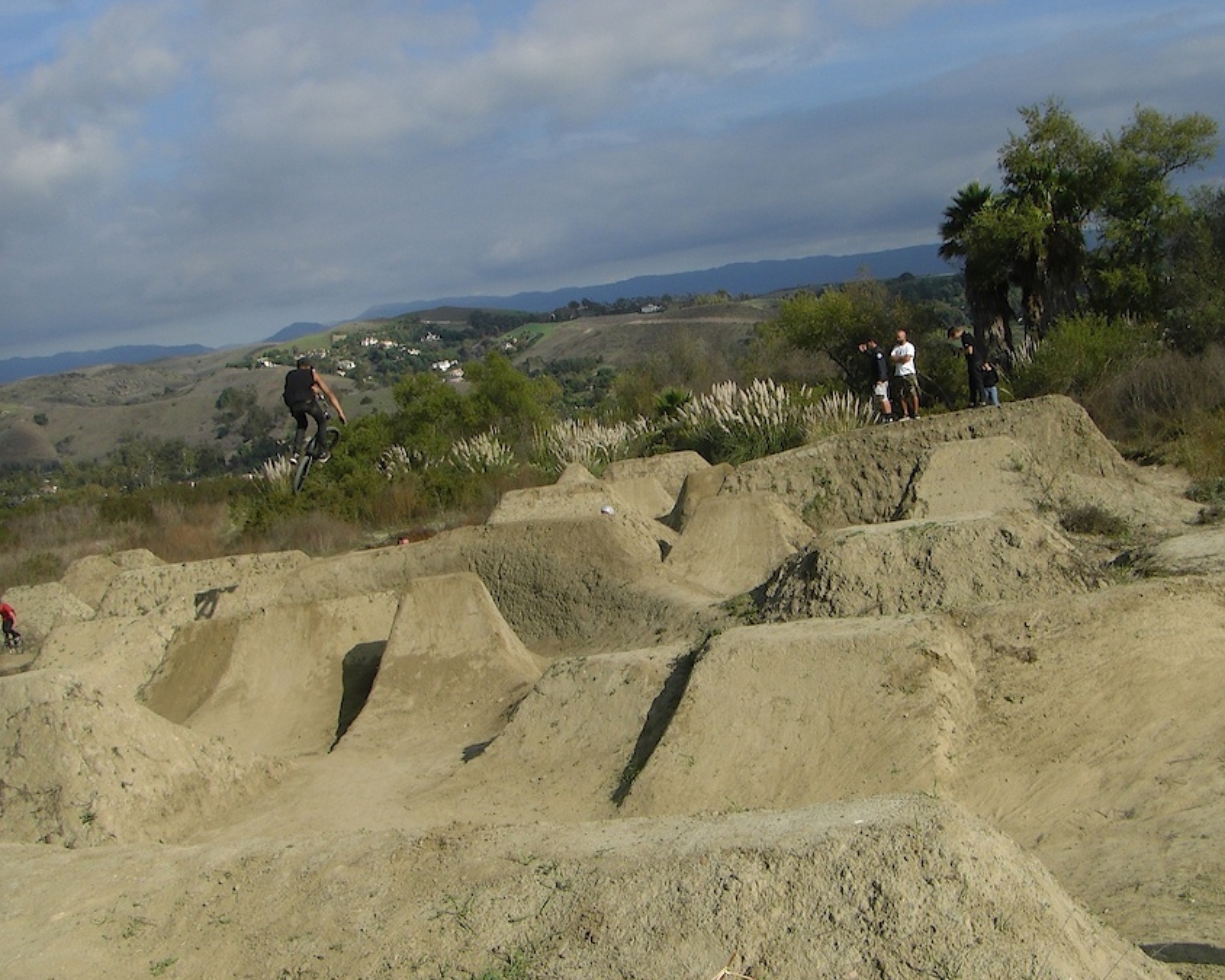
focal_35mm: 45
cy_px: 530
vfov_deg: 33.4
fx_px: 1631
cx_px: 691
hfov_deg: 41.1
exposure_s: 1/400
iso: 50
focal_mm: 6.3
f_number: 4.6
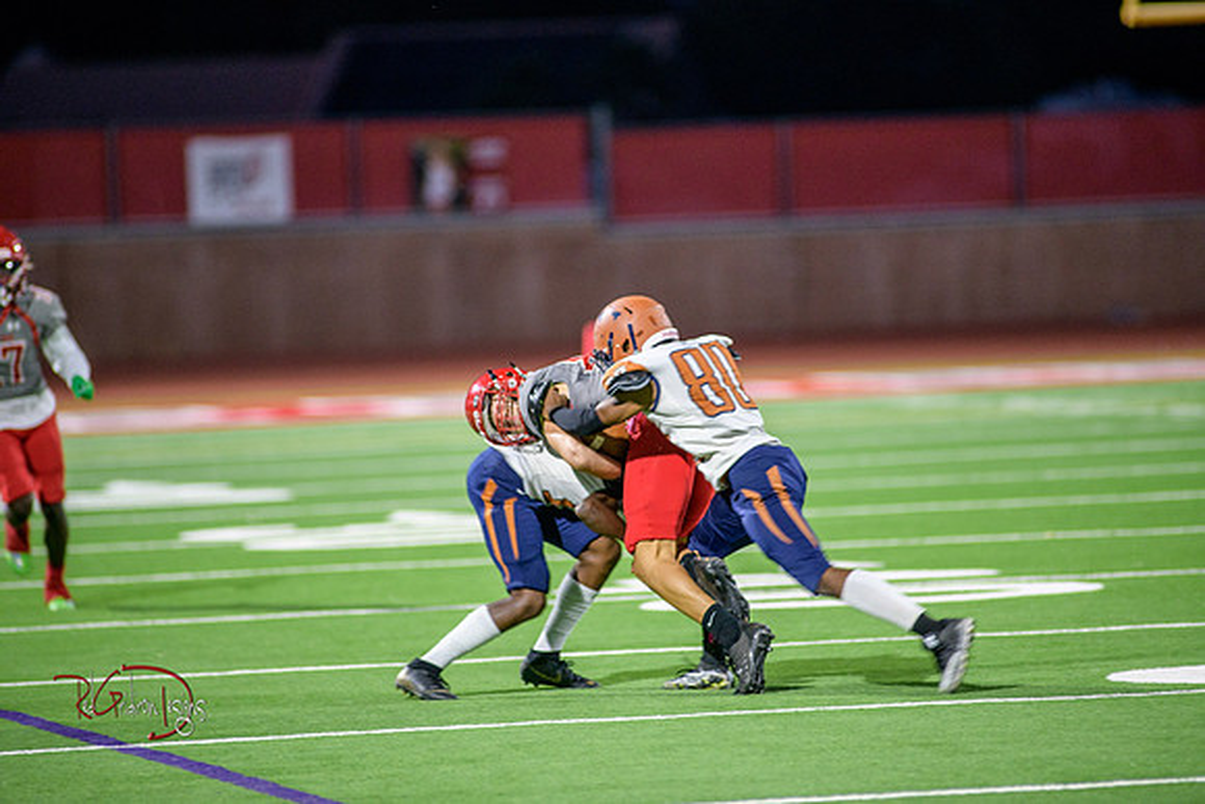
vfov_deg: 4.6
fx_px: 10044
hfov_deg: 6.9
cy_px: 402
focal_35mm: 300
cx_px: 602
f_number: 2.8
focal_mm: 300
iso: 1250
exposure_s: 1/250
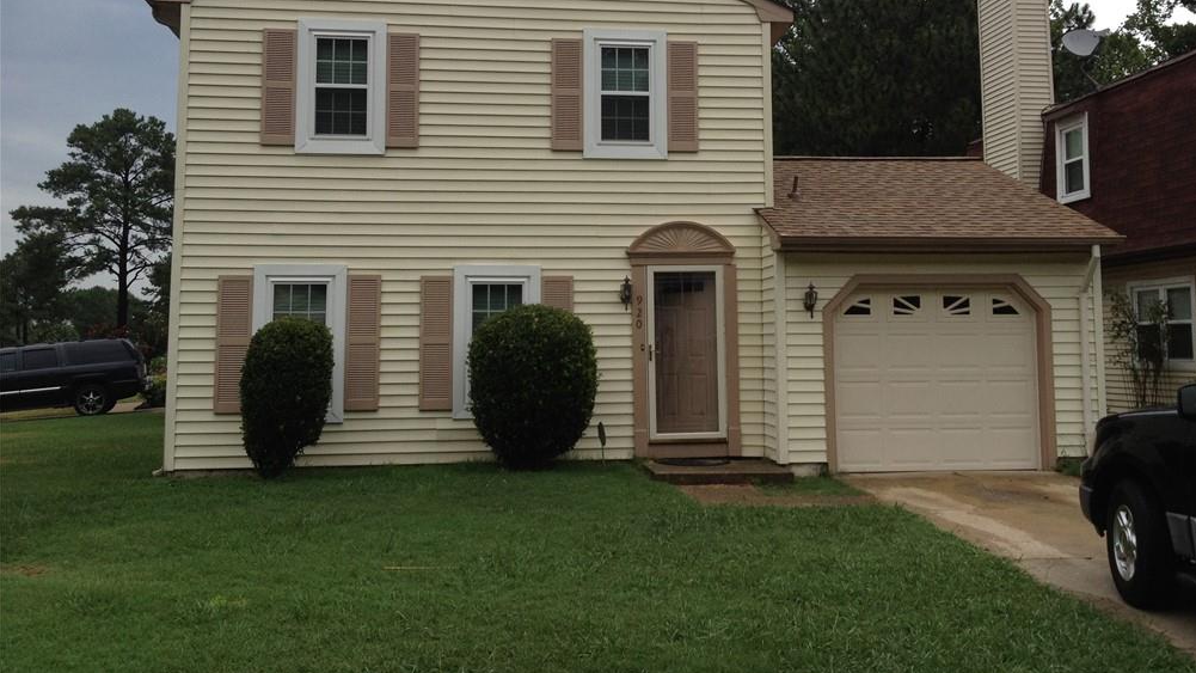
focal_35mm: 39
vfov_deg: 30.3
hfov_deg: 51.6
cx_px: 611
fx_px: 1237
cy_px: 246
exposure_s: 1/1284
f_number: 2.4
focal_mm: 4.28
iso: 64
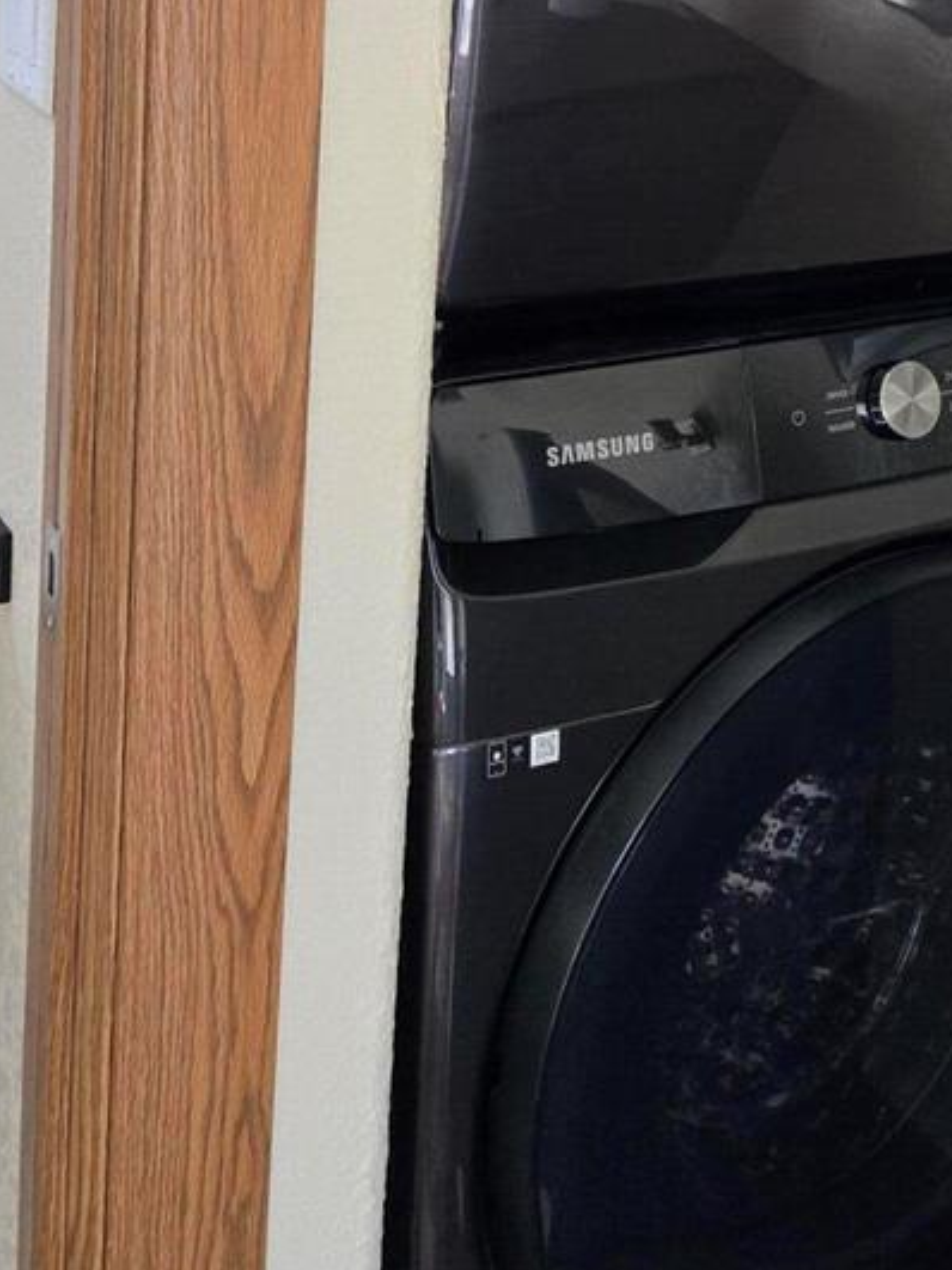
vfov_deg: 34.1
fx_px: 1908
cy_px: 48
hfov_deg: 27.4
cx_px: 782
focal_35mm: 52
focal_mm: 5.4
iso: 500
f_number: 1.8
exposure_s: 1/120
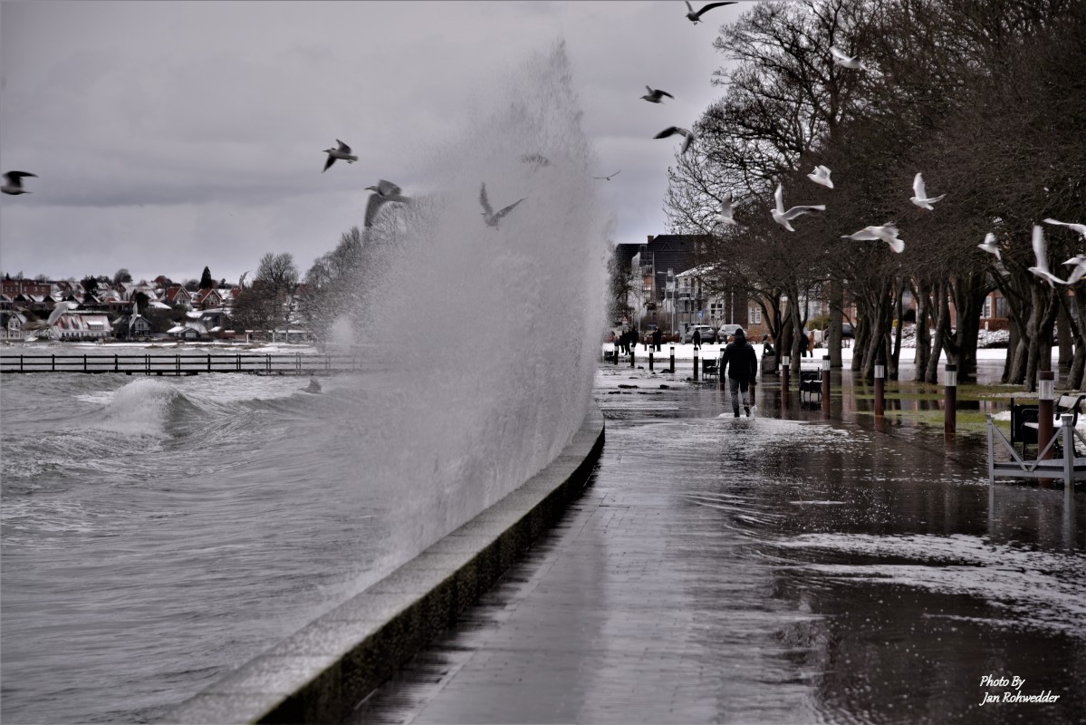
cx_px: 543
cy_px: 362
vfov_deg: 13.0
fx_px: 3168
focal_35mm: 105
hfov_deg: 19.5
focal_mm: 105
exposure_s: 1/200
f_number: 5.6
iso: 100
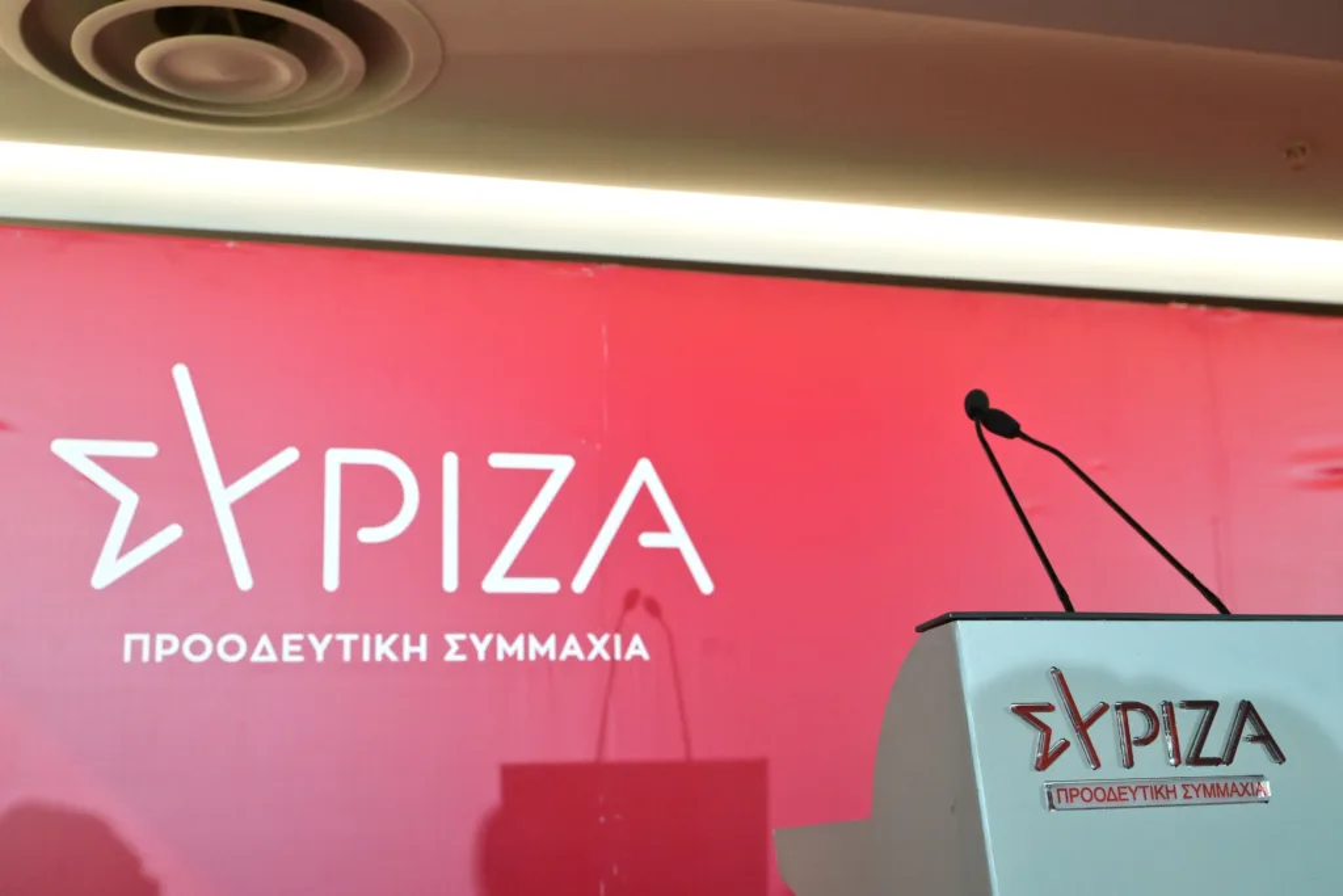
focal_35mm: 42
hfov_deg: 46.4
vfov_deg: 31.9
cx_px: 672
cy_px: 448
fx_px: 1567
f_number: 5
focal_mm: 42
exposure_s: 1/400
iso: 6400
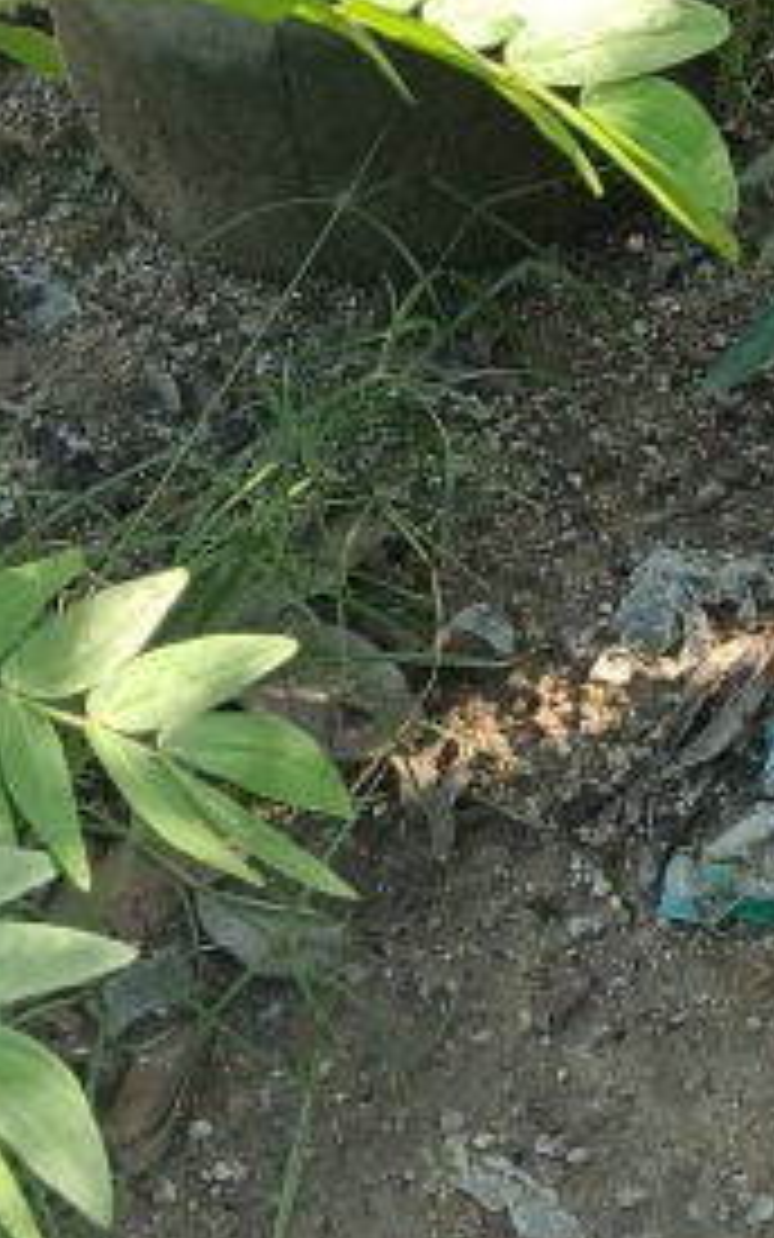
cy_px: -452
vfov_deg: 17.9
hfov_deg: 11.0
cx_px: 1611
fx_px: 3609
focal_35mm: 107
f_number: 1.8
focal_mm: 4.05
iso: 251
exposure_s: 1/100
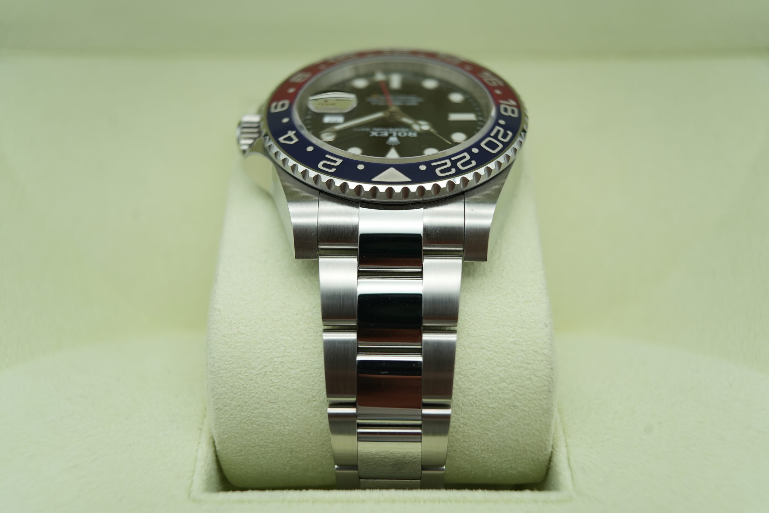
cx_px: 384
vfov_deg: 37.9
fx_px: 748
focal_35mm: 35
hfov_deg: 54.4
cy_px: 256
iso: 400
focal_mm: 35
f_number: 5
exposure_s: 1/250
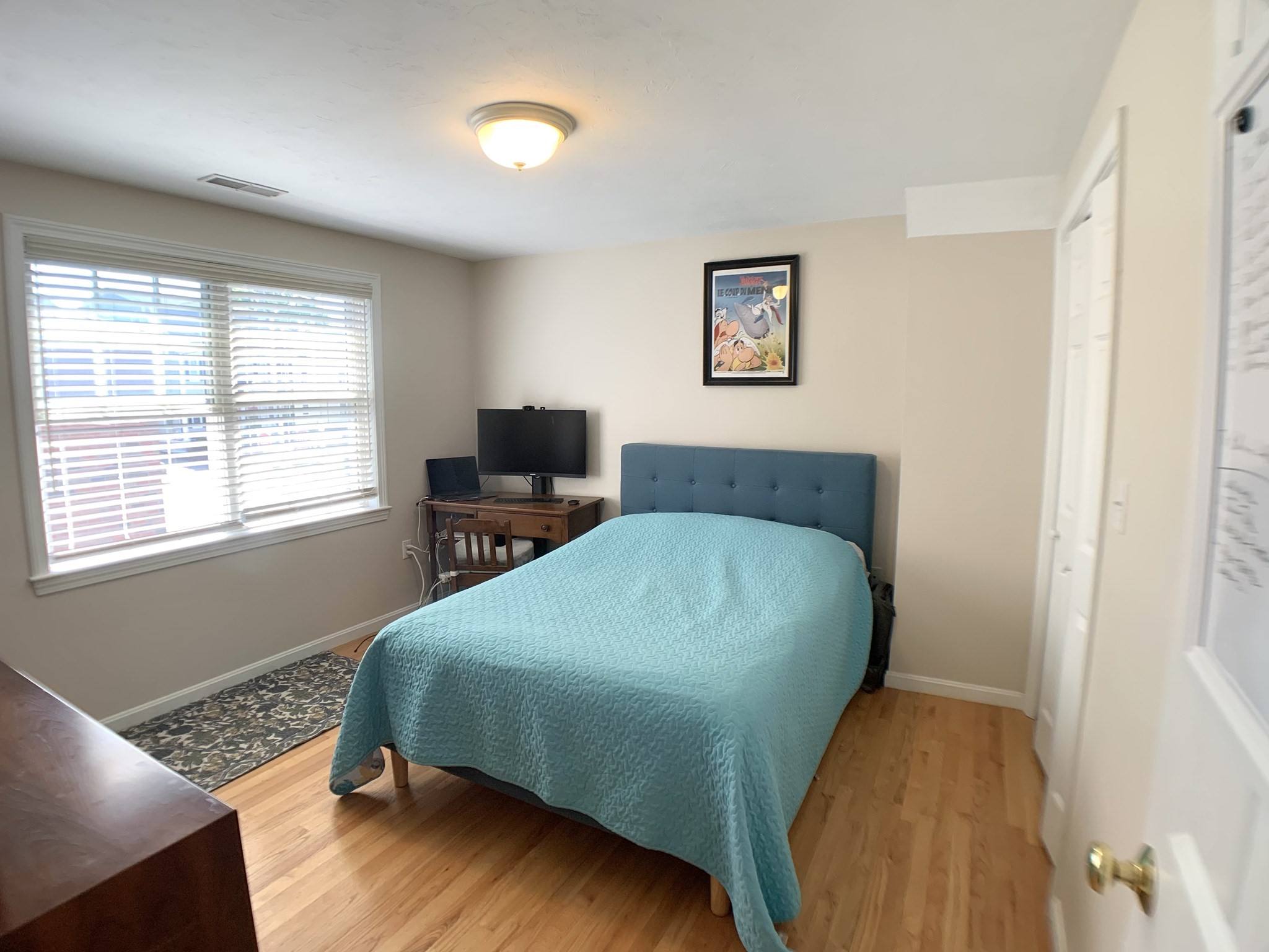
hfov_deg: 67.3
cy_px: 476
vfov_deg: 53.1
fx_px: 953
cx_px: 634
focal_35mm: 26
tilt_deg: -6.6
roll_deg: +0.6
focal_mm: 4.25
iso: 50
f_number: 1.8
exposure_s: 1/120
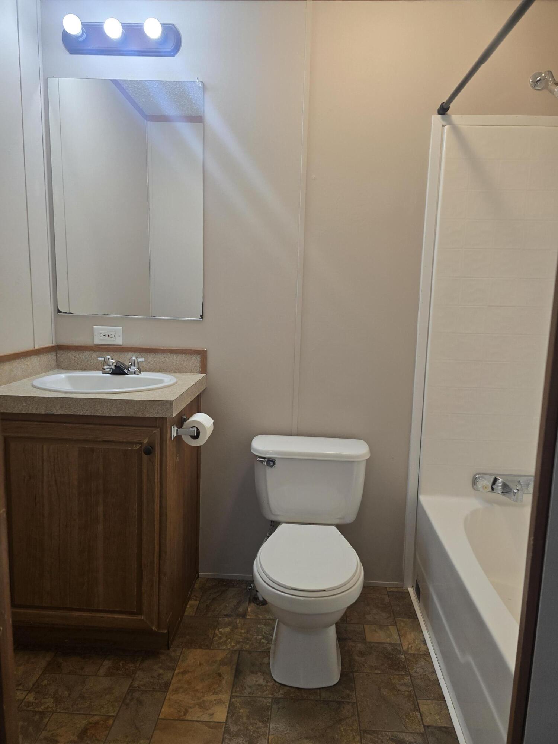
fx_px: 494
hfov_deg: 58.9
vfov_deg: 73.9
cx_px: 279
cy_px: 372
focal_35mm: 23
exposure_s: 1/120
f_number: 1.7
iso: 100
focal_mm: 6.3
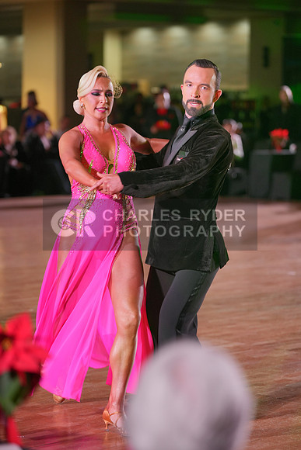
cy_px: 225
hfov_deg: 12.1
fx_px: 1416
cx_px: 150
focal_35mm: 113
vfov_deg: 18.1
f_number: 2.8
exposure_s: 1/400
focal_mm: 113
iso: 1250
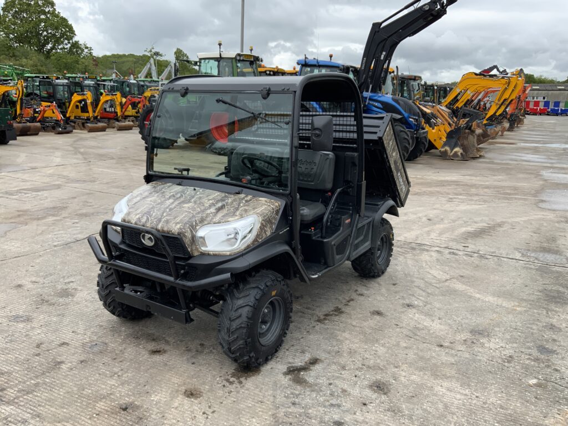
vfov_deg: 48.2
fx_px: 476
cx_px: 284
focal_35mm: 29
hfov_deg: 61.7
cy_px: 213
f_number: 1.8
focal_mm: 3
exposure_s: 1/739
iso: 16
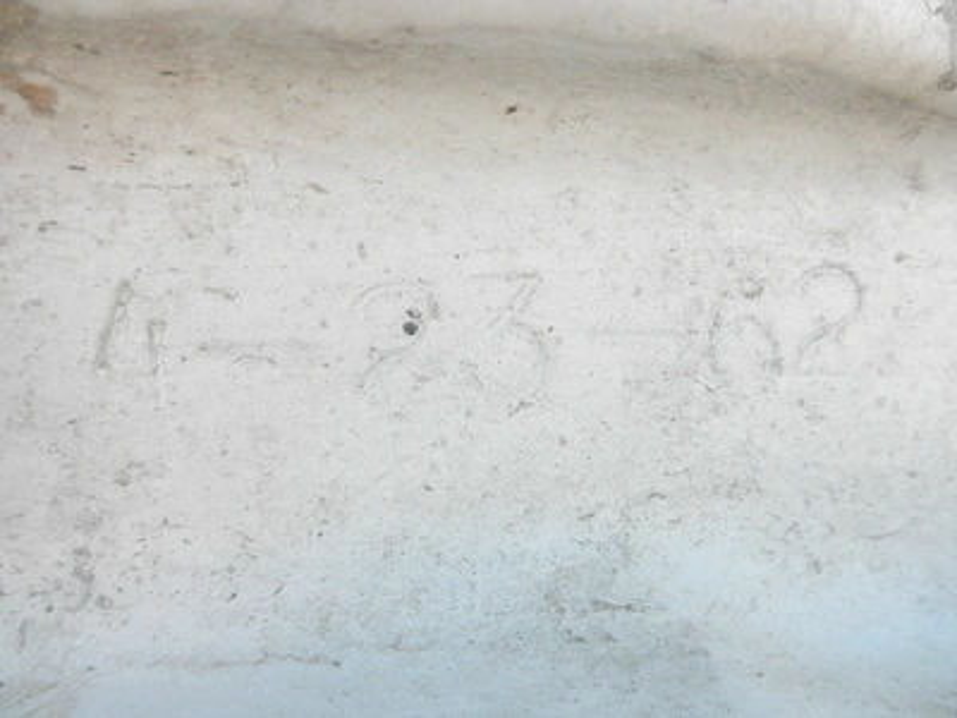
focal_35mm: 28
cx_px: 478
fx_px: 774
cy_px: 359
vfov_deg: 49.7
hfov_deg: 63.4
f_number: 3
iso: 64
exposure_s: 1/40
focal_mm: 5
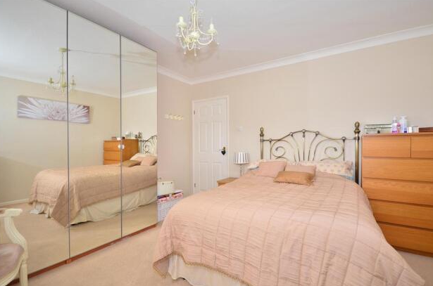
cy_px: 149
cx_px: 222
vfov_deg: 73.4
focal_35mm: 16
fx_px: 192
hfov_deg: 96.8
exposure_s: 1/25
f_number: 5
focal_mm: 10
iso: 200
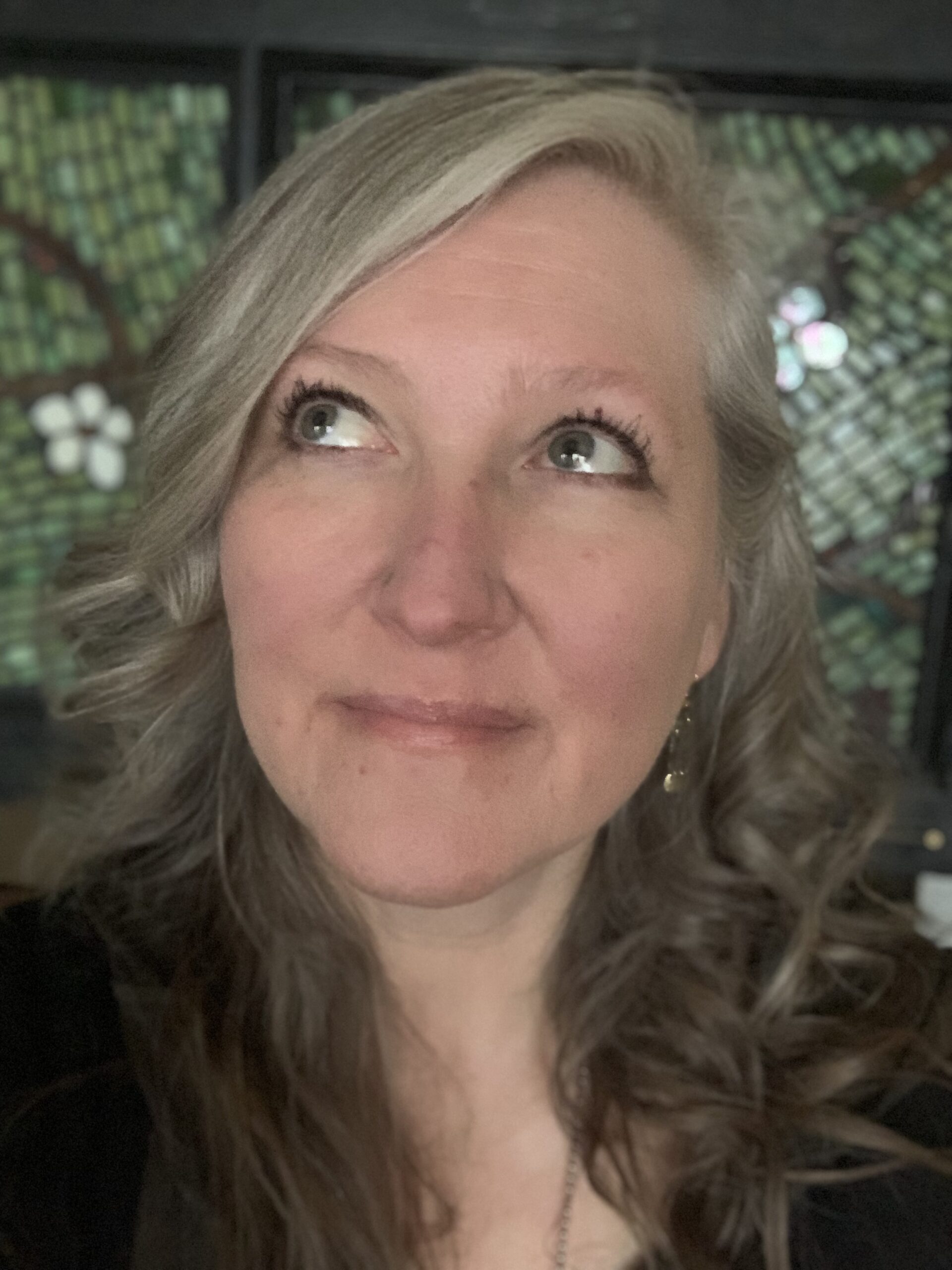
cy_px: 635
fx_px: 1173
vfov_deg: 56.8
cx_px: 476
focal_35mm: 32
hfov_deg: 44.2
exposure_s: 1/15
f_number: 2.2
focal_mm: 2.87
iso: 640
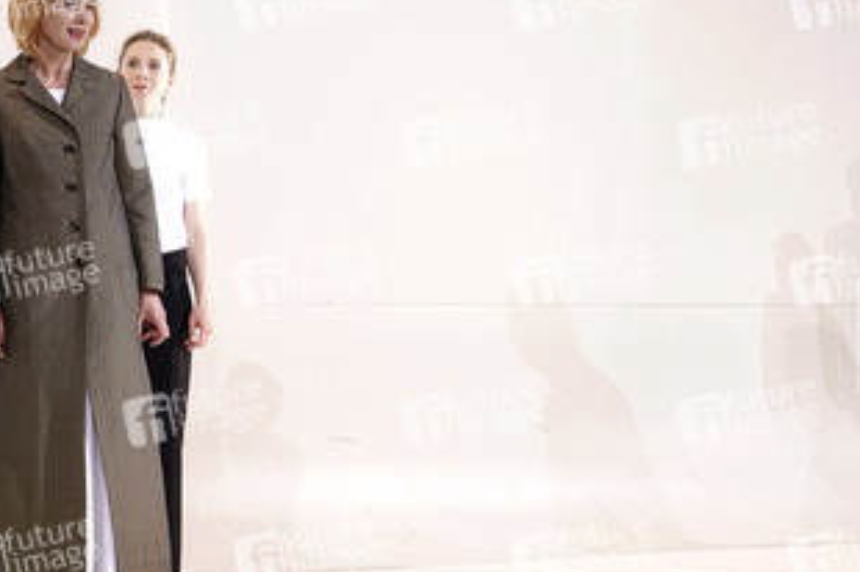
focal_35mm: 128
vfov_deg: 10.7
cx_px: 509
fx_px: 3055
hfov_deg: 16.0
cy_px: 205
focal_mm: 32.29
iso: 400
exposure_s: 1/250
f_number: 3.5
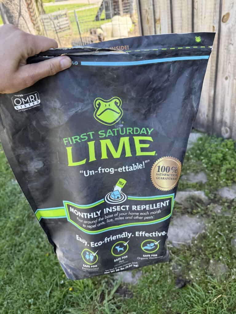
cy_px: 157
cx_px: 118
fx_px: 218
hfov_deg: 56.8
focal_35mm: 24
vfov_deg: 71.6
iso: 100
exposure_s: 1/370
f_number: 1.78
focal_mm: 6.76
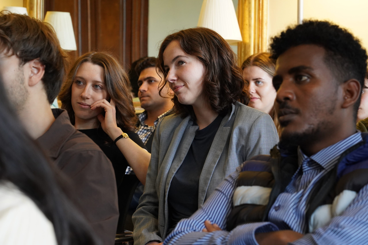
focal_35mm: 105
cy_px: 122
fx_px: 1073
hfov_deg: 19.5
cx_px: 184
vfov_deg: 13.0
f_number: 9
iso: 4000
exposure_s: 1/125
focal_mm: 105
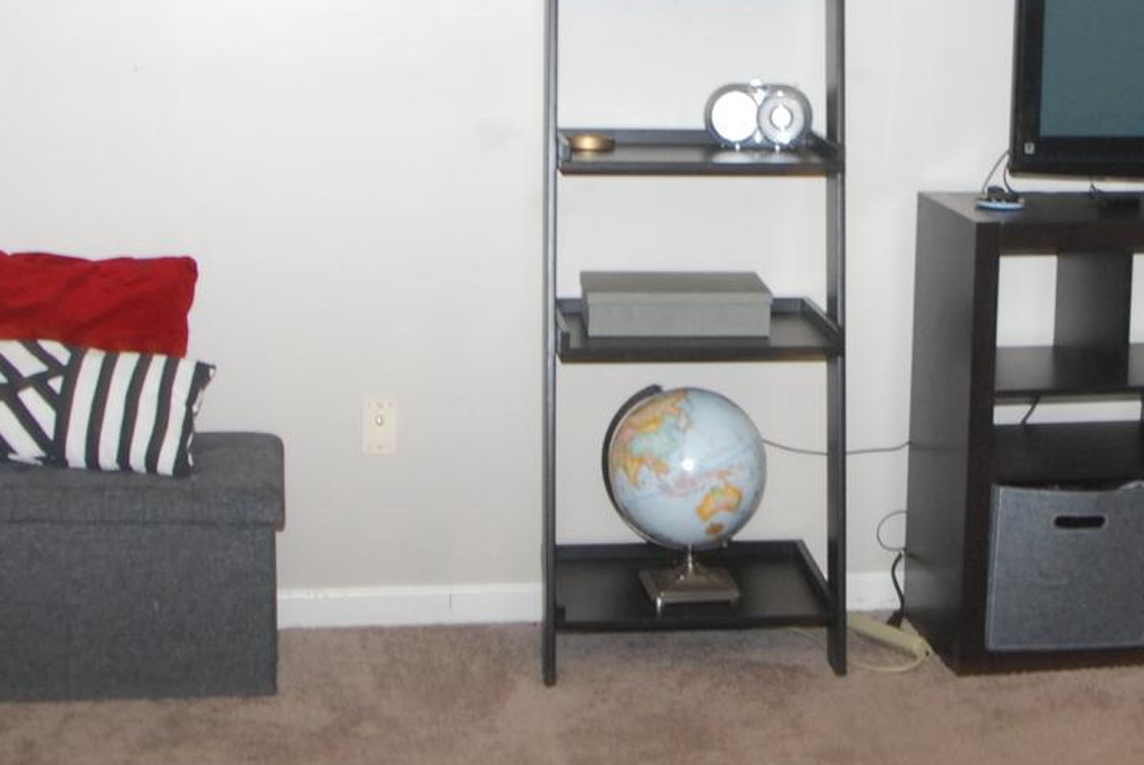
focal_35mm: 75
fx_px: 2386
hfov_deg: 26.7
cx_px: 827
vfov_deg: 17.8
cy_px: 6
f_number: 4
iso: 500
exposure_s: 1/60
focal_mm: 18
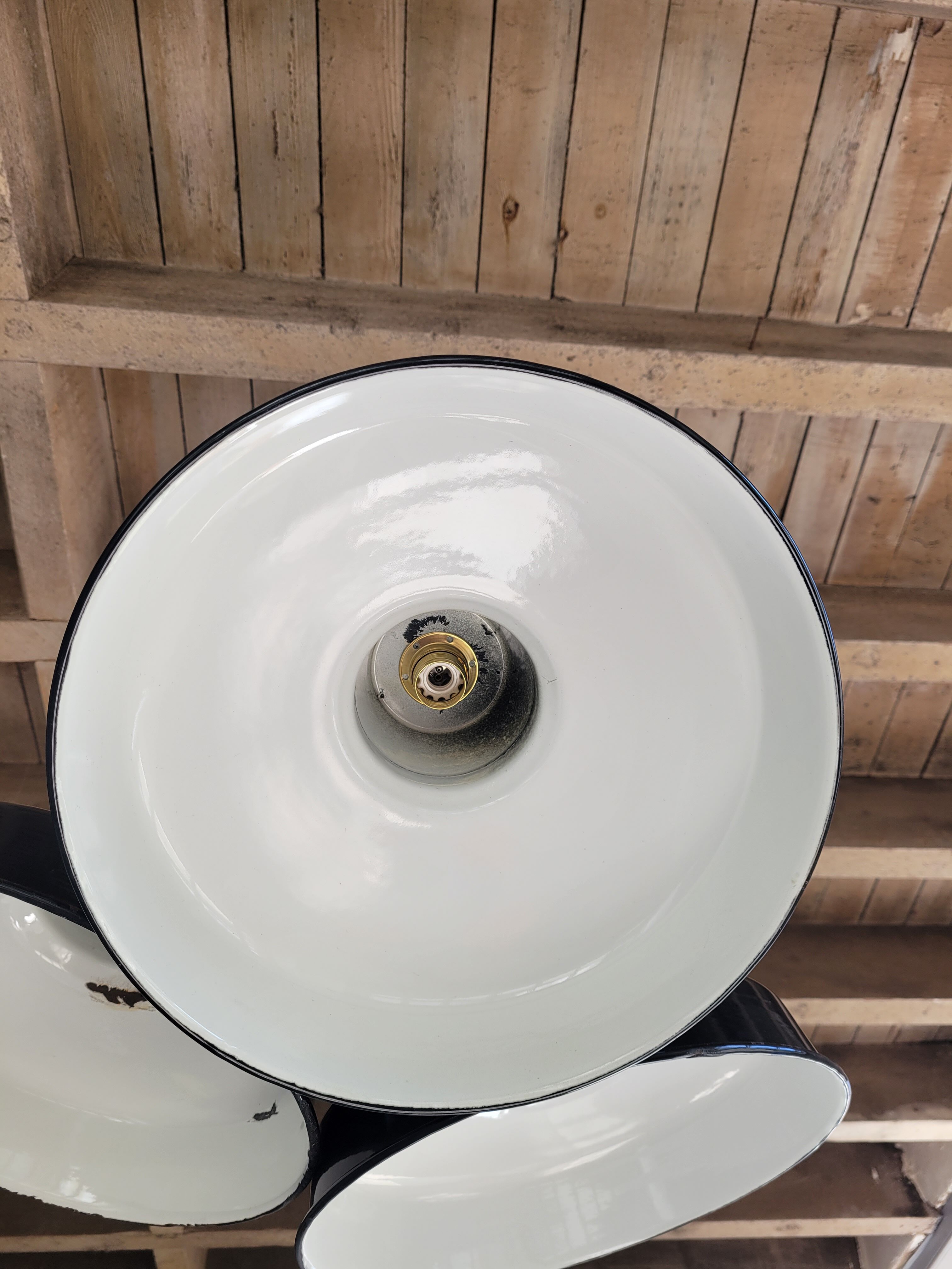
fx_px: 953
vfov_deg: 67.3
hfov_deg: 53.1
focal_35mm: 26
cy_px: 634
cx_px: 476
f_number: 1.8
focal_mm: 5.4
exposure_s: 1/211
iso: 40
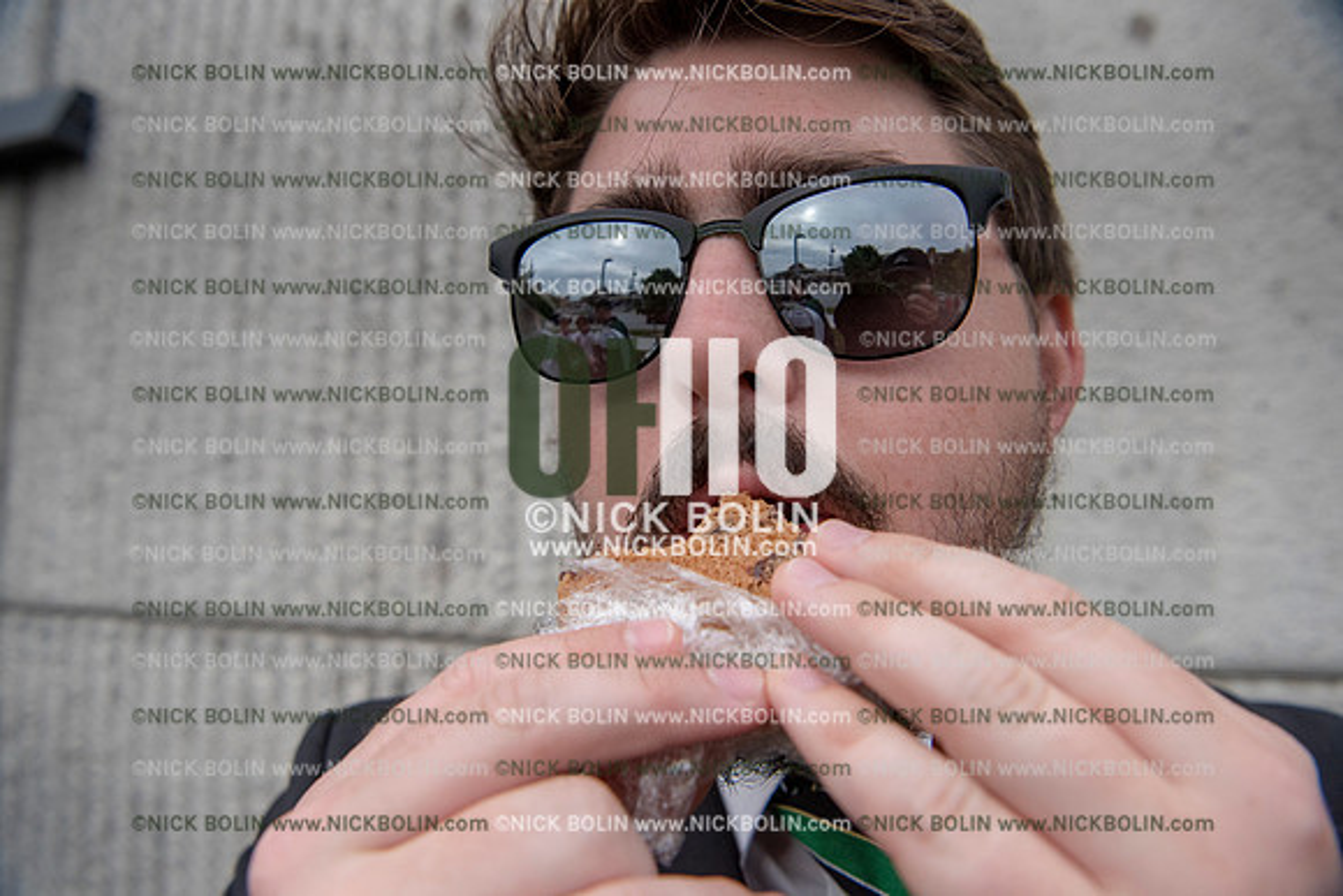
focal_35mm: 24
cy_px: 448
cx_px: 672
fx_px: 896
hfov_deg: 73.7
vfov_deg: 53.2
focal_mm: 24
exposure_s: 1/4000
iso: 1250
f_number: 5
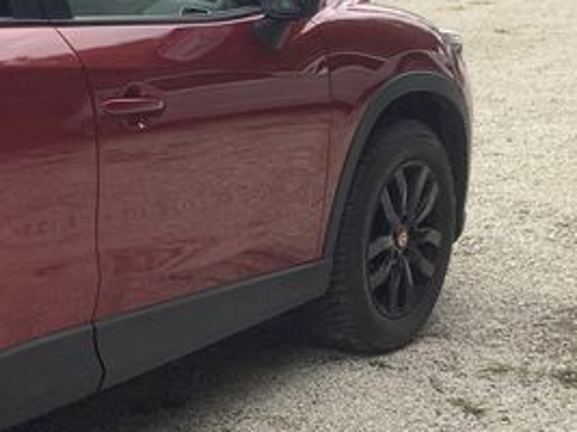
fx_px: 1549
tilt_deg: -14.6
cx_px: -281
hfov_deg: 18.7
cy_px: 244
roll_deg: +2.5
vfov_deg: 15.9
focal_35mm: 93
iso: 25
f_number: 2.4
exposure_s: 1/331
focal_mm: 3.3
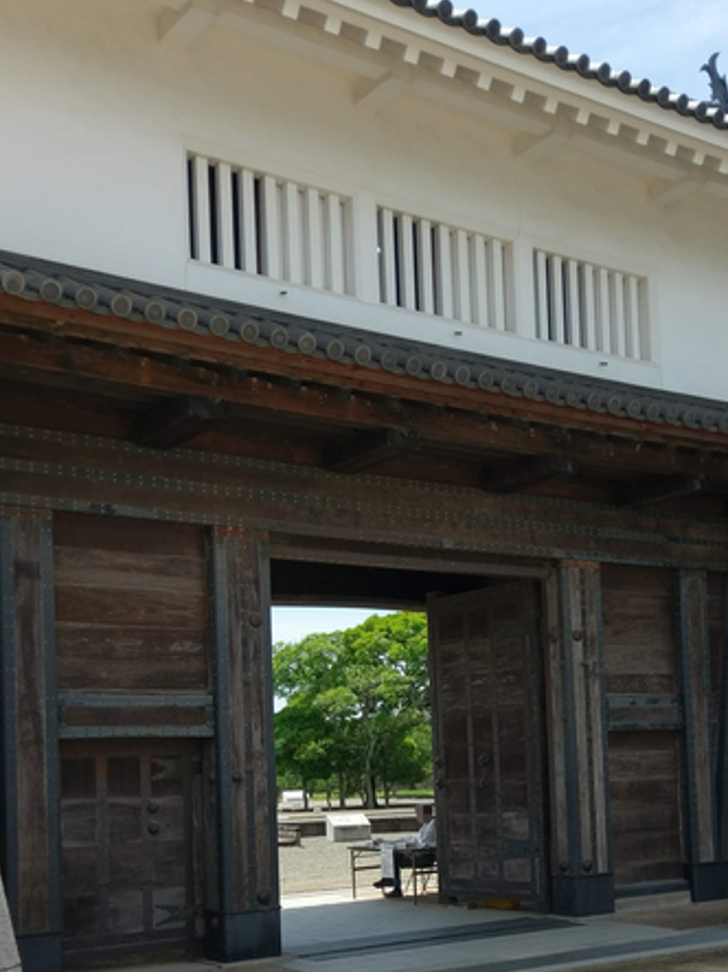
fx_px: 1319
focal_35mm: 47
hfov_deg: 30.8
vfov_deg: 39.5
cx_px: 432
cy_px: 717
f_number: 1.8
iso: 100
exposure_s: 1/2182
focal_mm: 4.58
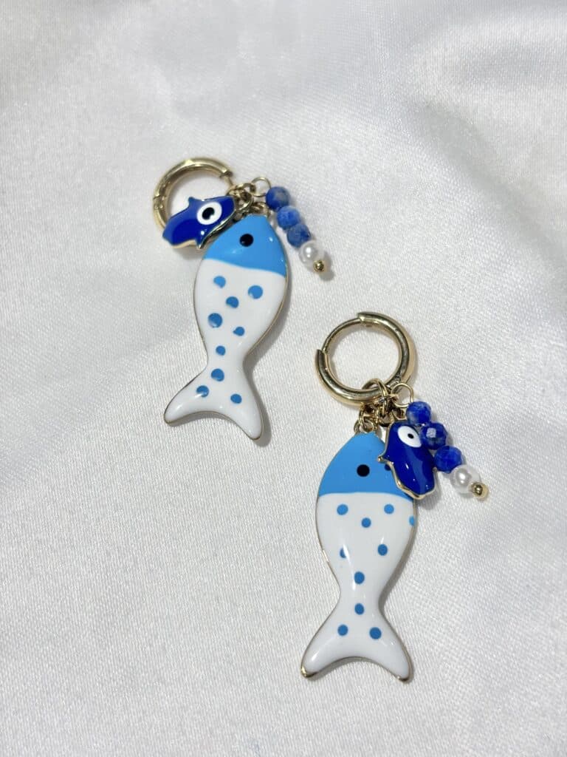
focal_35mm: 52
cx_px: 284
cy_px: 378
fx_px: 1136
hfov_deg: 28.0
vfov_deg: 36.8
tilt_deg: -61.7
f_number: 1.6
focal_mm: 5.96
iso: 32
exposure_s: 1/380
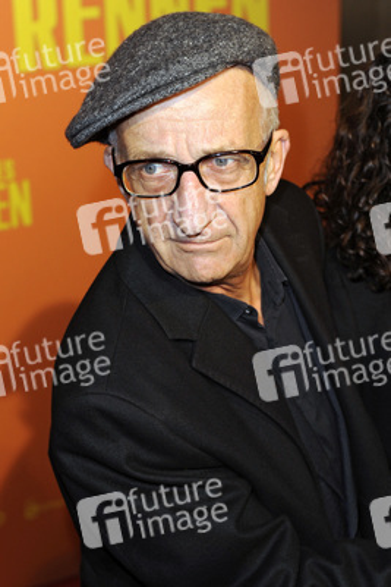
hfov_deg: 19.5
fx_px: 1139
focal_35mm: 70
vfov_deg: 28.8
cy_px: 294
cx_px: 196
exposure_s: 1/200
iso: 800
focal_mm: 70
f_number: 5.6
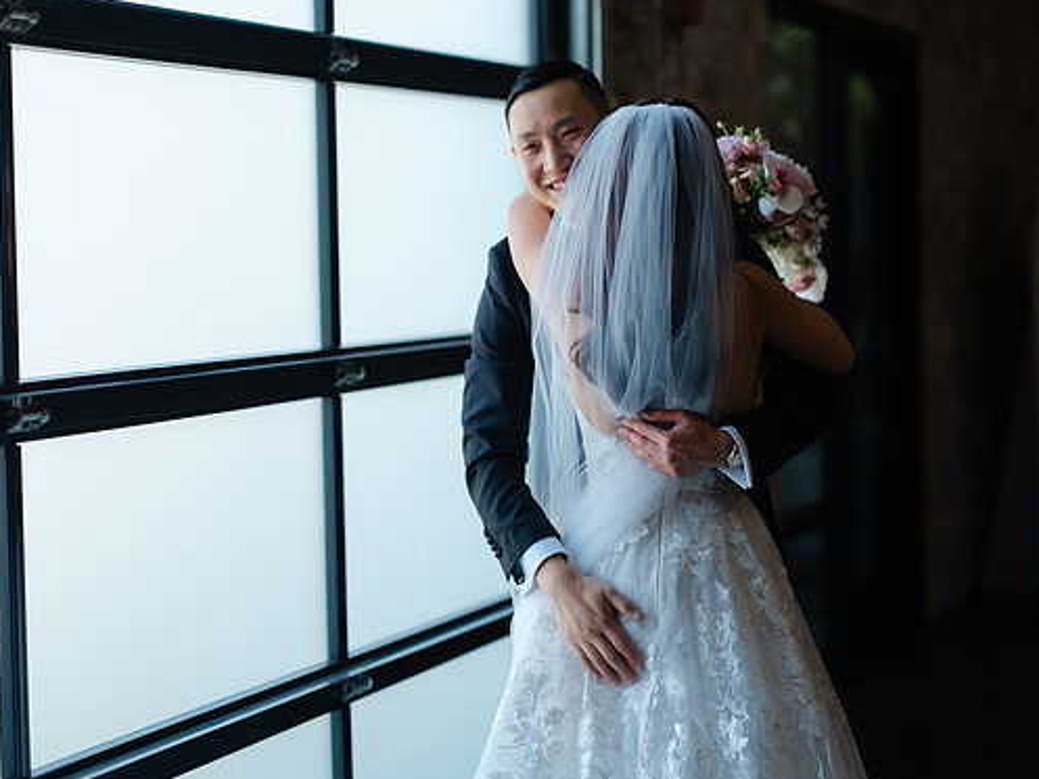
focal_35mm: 75
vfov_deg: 19.6
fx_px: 2252
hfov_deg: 26.0
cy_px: 329
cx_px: 485
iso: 250
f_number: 1.7
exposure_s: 1/1000
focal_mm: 80
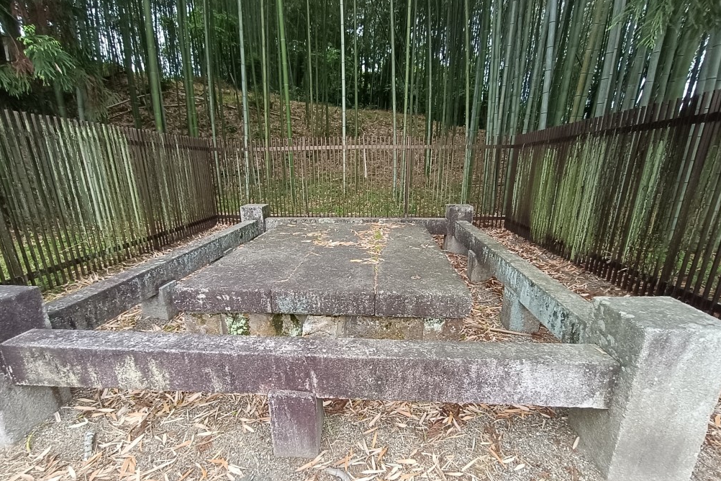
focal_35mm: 17
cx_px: 355
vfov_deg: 70.2
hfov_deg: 93.3
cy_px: 268
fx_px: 340
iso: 182
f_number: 2.2
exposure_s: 1/100
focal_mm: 1.66
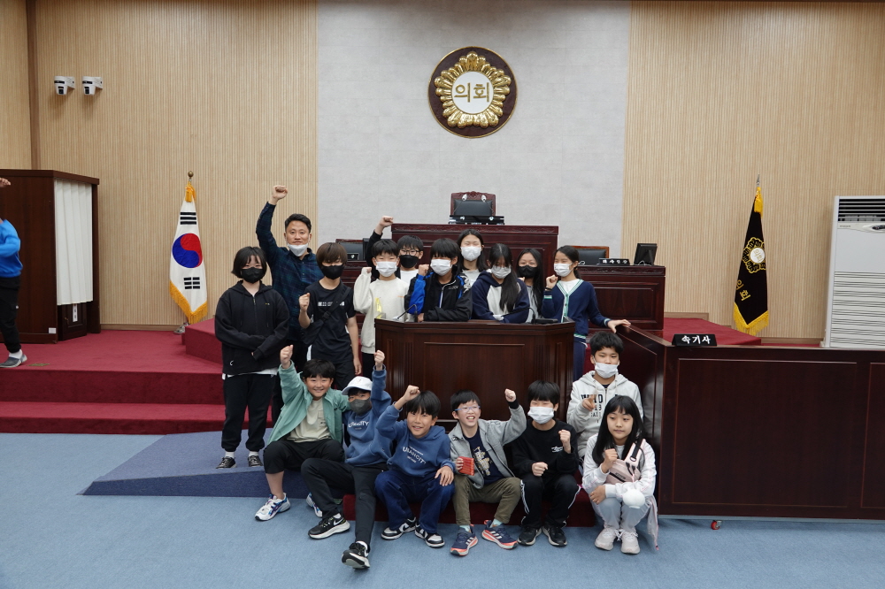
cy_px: 294
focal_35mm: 26
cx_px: 442
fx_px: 639
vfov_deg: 49.5
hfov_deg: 69.4
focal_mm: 9.63
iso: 125
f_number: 2.5
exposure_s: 1/30
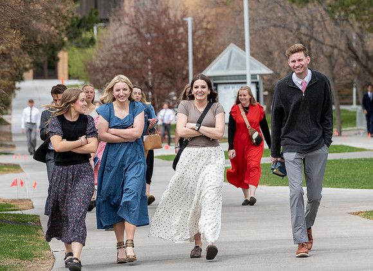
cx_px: 256
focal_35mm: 308
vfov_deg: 4.7
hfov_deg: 6.5
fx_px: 3282
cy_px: 74
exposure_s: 1/500
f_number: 6.3
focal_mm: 200
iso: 160
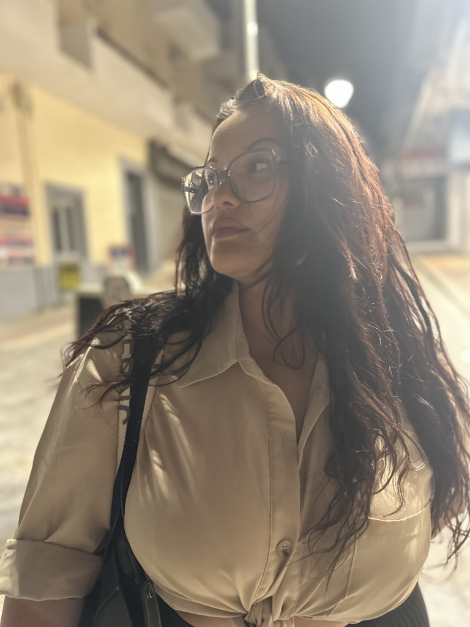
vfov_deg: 71.6
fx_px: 434
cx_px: 235
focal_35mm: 24
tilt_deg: -8.0
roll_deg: +2.9
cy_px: 314
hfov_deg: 56.8
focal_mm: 6.86
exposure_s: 1/33
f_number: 1.78
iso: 640
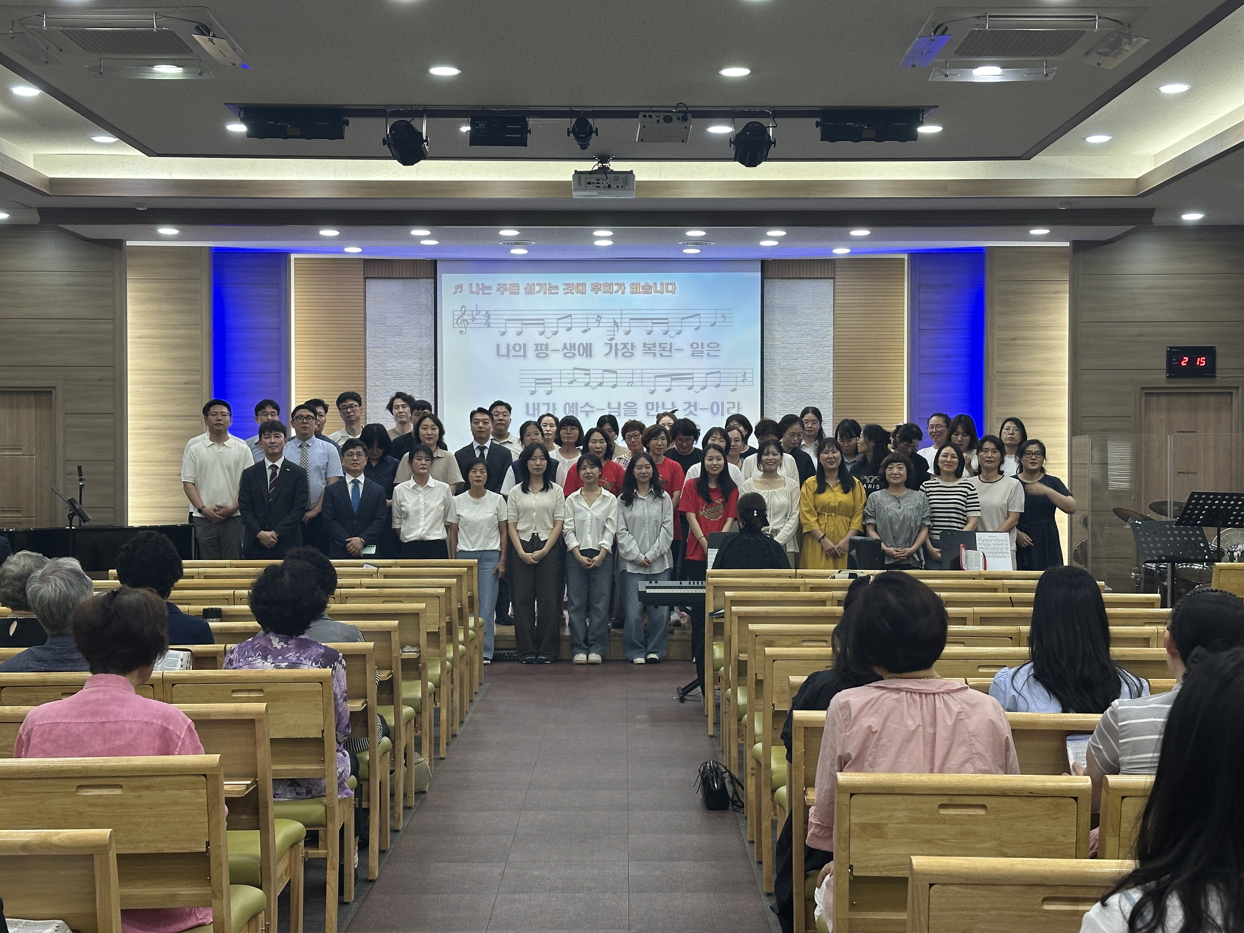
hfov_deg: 39.7
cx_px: 622
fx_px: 1725
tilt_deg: -0.6
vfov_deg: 30.3
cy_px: 466
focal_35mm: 48
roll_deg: -0.1
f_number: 1.78
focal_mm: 6.86
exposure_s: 1/60
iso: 100
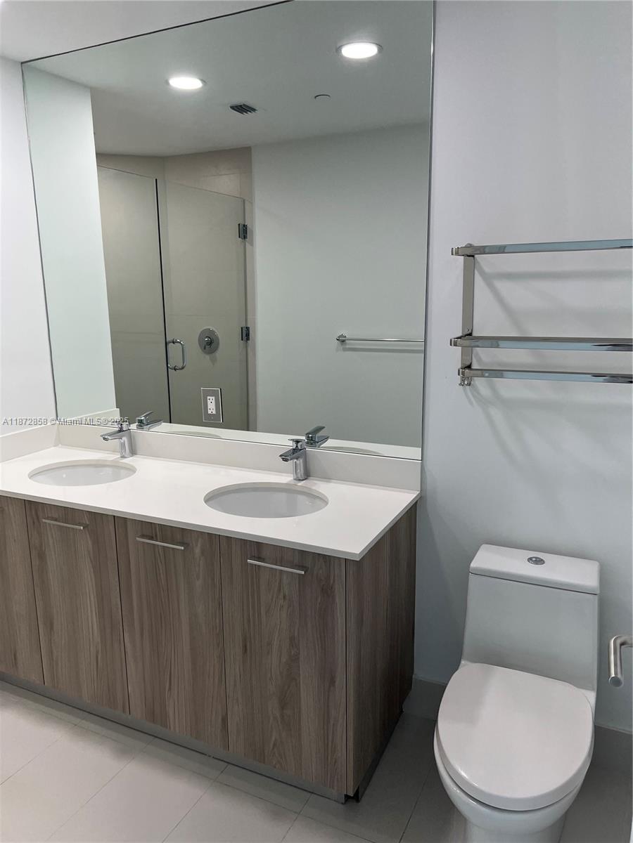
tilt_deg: -6.3
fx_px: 634
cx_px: 316
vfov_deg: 67.3
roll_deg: +2.1
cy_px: 422
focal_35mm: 26
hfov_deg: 53.1
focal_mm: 5.7
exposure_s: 1/120
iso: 64
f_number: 1.5
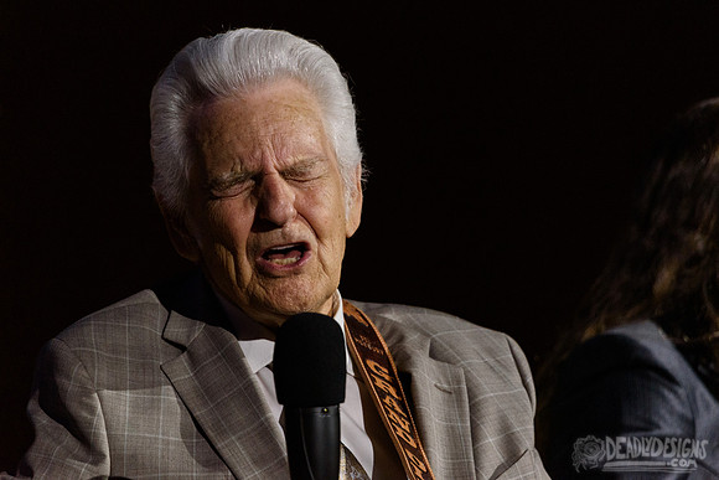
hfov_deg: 3.2
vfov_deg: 2.2
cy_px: 224
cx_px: 360
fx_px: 12763
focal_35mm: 639
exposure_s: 1/400
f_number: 6.3
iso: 2500
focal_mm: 600
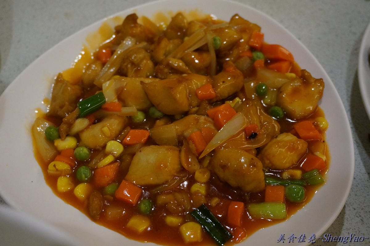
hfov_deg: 45.0
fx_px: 447
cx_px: 185
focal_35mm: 44
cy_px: 123
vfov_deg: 30.8
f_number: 4.5
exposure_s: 1/160
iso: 2500
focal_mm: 29
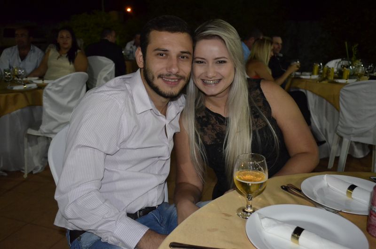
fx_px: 344
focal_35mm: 33
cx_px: 188
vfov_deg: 39.8
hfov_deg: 57.3
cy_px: 124
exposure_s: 1/60
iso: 3200
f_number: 3.8
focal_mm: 22
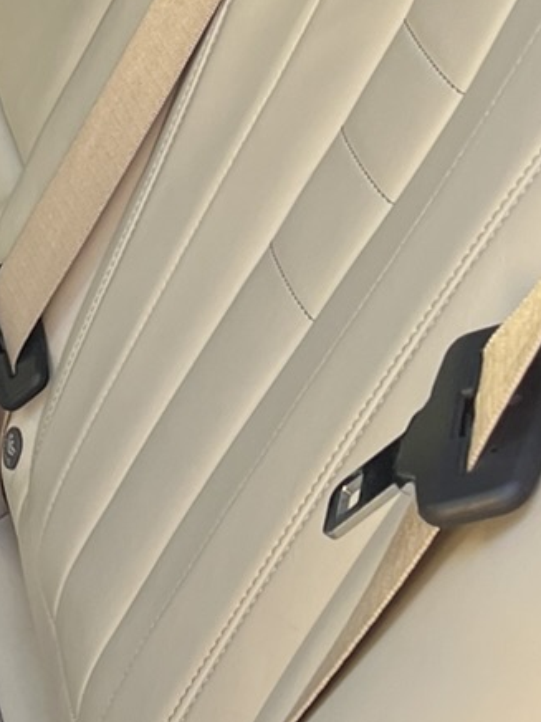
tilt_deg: -22.8
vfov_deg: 15.9
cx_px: -672
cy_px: 71
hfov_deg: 10.7
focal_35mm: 122
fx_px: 2542
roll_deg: +4.9
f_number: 1.6
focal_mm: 5.1
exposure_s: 1/121
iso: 64
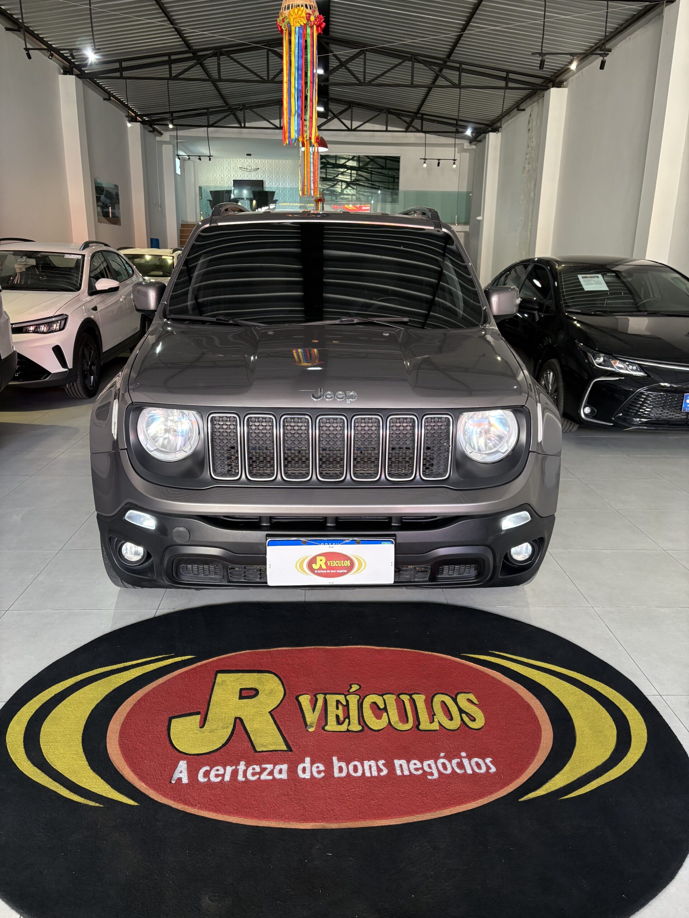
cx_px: 344
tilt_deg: -15.9
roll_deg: -1.3
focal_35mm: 26
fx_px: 690
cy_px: 459
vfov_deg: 67.3
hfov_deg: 53.1
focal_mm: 5.96
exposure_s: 1/56
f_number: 1.6
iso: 125
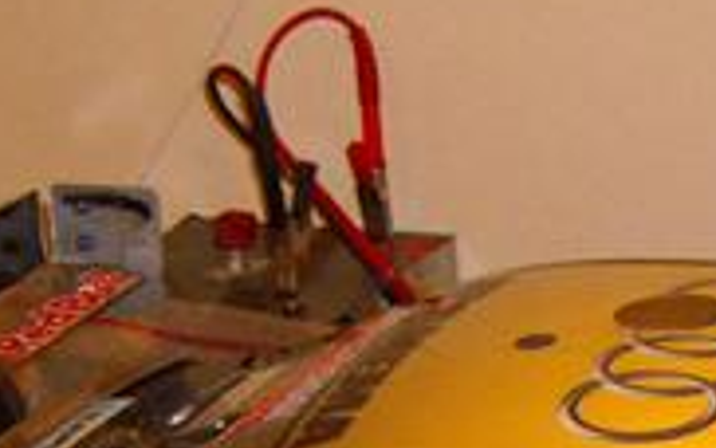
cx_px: 755
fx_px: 2460
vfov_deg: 10.1
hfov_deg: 16.2
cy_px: 648
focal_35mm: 126
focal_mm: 6
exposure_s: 1/60
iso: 200
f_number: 2.8
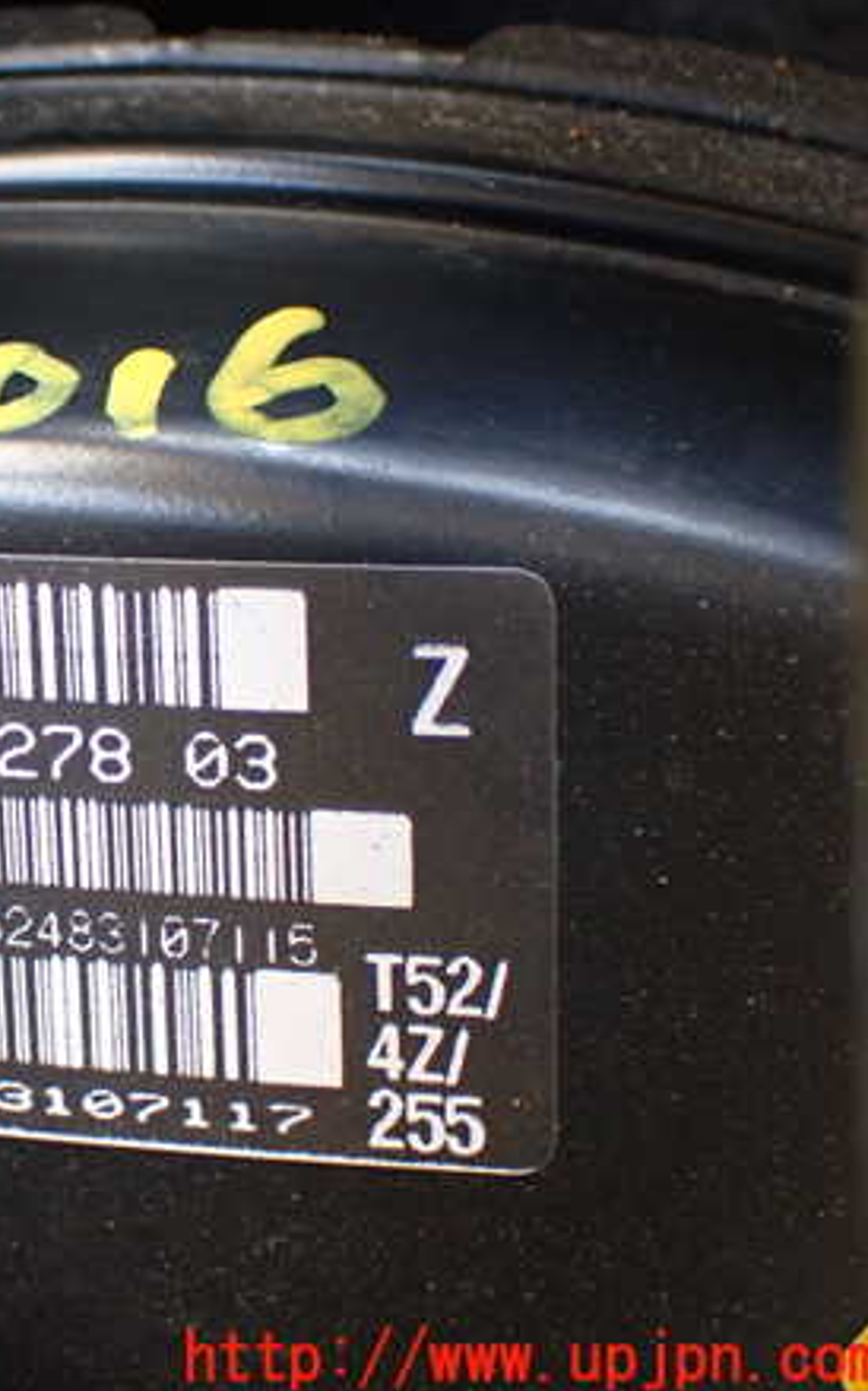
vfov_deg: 24.7
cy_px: 688
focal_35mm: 84
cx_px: -51
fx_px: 3182
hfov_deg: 15.2
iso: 800
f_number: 3.5
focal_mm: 10.35
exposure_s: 1/60
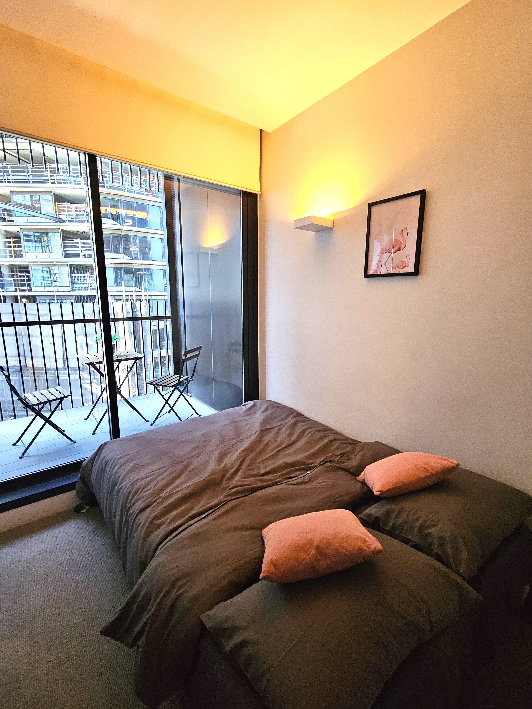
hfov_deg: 85.7
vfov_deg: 102.1
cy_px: 354
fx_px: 287
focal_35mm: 14
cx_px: 265
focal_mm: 2.2
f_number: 2.2
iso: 500
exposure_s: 1/33.3
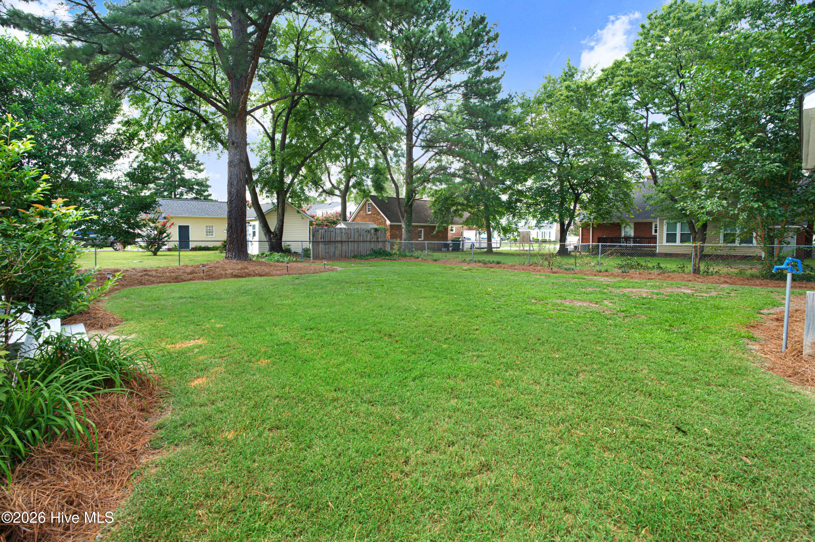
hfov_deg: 96.8
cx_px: 408
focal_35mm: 16
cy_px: 271
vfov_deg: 73.7
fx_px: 362
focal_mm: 16
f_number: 8
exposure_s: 1/15
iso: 100
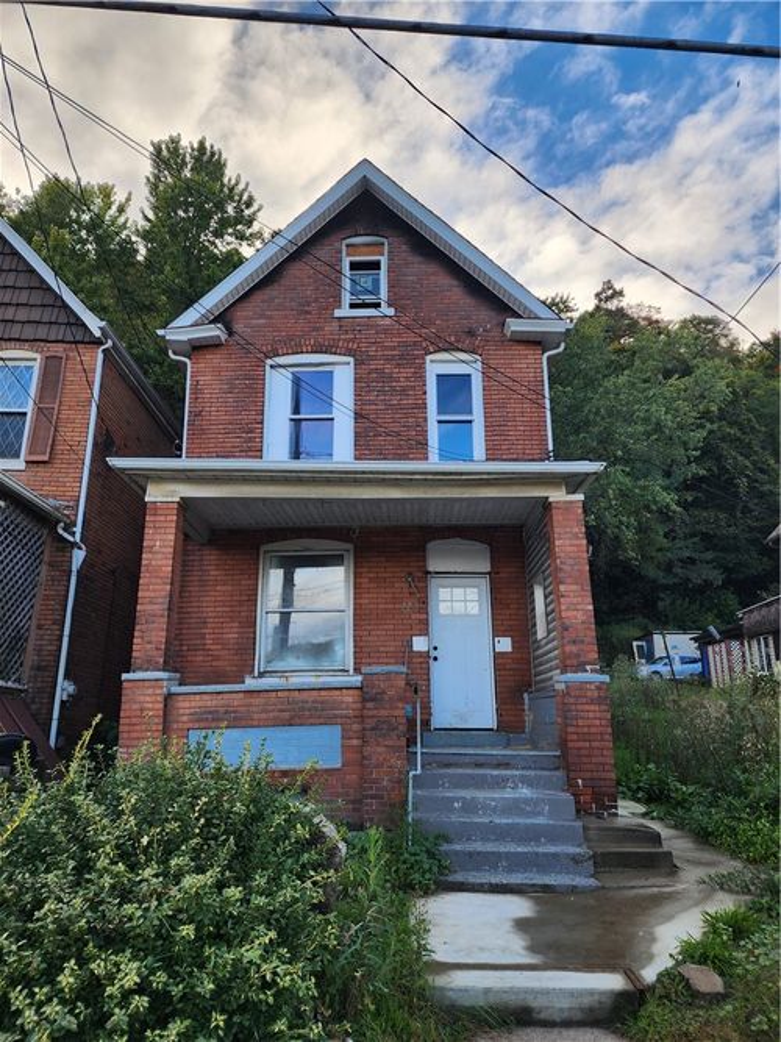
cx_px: 390
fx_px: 692
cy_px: 521
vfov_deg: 73.9
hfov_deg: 58.9
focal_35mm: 23
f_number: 1.8
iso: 12
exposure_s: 1/254
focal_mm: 6.4
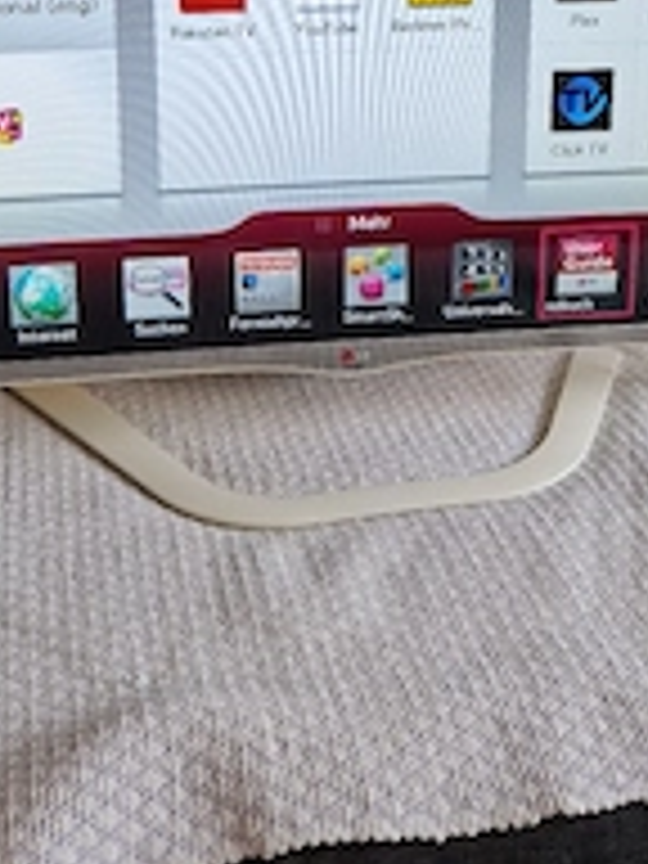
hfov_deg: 30.3
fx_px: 1198
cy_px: 14
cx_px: 320
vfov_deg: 36.0
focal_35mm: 48
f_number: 1.8
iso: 64
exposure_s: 1/100
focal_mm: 5.4
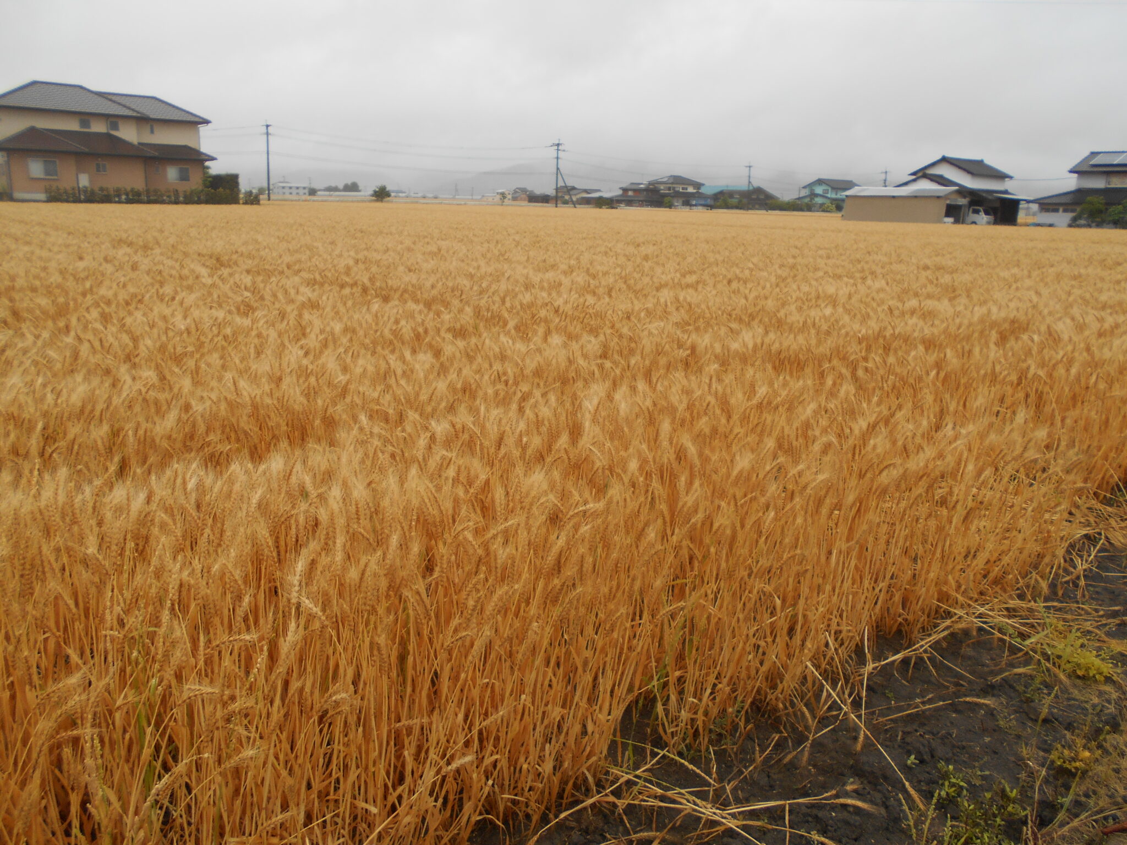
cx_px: 564
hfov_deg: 67.3
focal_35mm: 26
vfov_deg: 53.1
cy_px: 422
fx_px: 846
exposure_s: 1/200
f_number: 3.2
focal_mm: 4.6
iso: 80
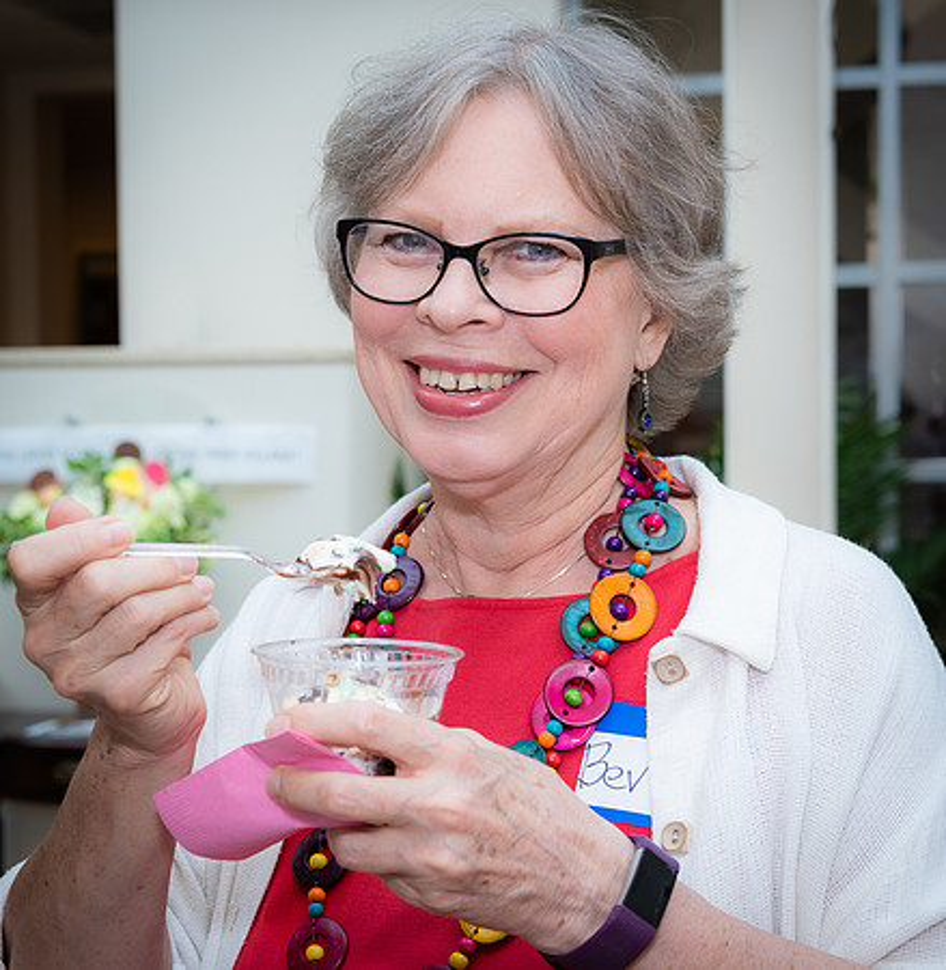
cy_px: 520
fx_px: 2144
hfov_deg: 24.9
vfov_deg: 25.5
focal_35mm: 68
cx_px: 462
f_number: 6.3
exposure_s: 1/125
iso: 200
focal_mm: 48
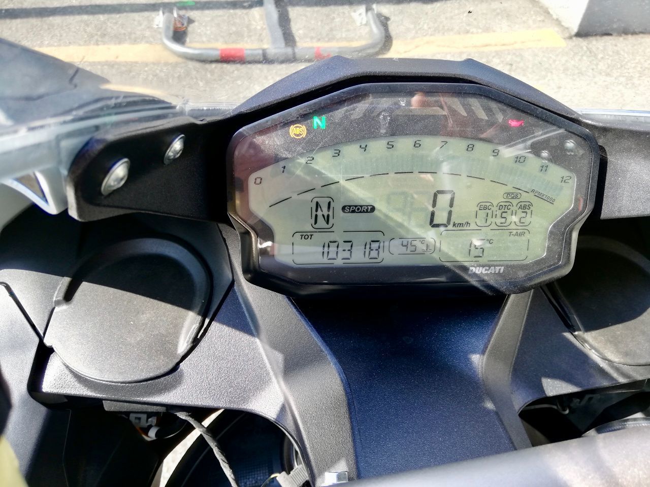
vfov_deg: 51.4
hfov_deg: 65.3
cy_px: 244
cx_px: 325
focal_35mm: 27
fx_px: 507
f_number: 2.2
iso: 50
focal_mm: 3.81
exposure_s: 1/162
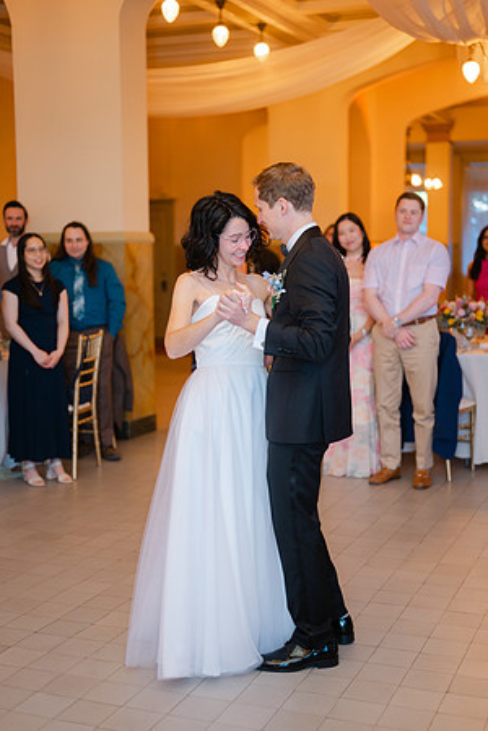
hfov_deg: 27.0
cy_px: 366
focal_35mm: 50
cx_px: 244
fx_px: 1017
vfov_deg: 39.6
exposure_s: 1/100
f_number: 1.8
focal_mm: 50
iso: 320
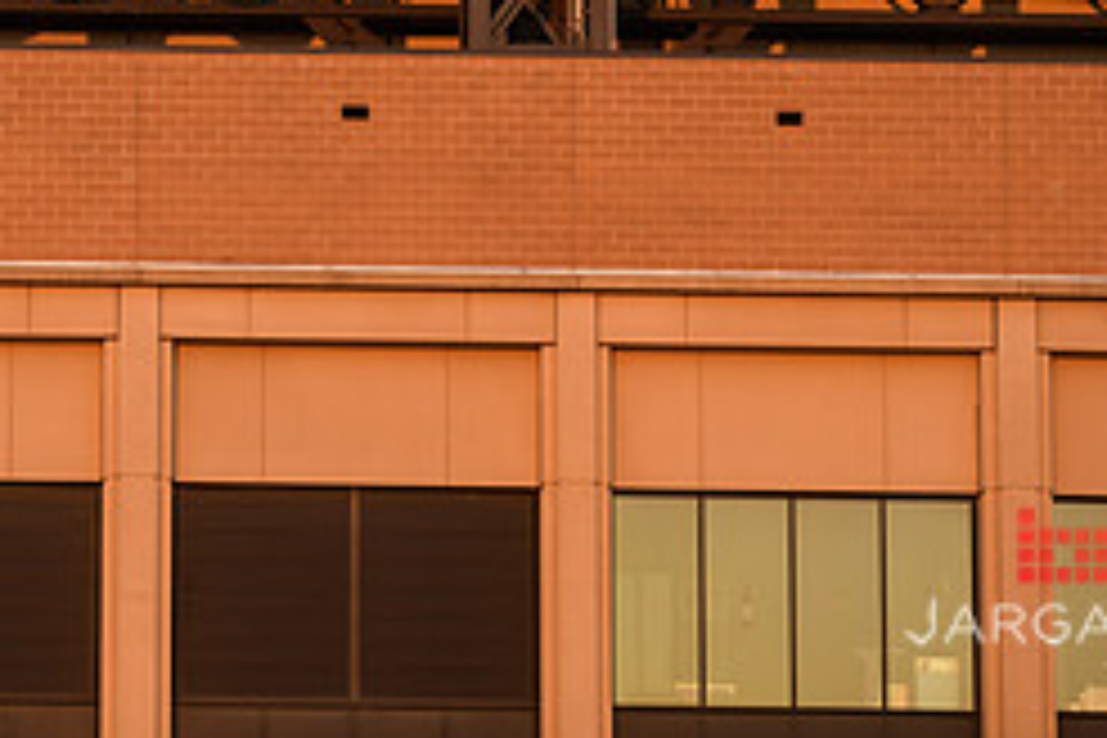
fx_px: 9778
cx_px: 32
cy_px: -128
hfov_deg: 6.5
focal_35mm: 318
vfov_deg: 4.3
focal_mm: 135
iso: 200
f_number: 3.2
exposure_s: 1/500
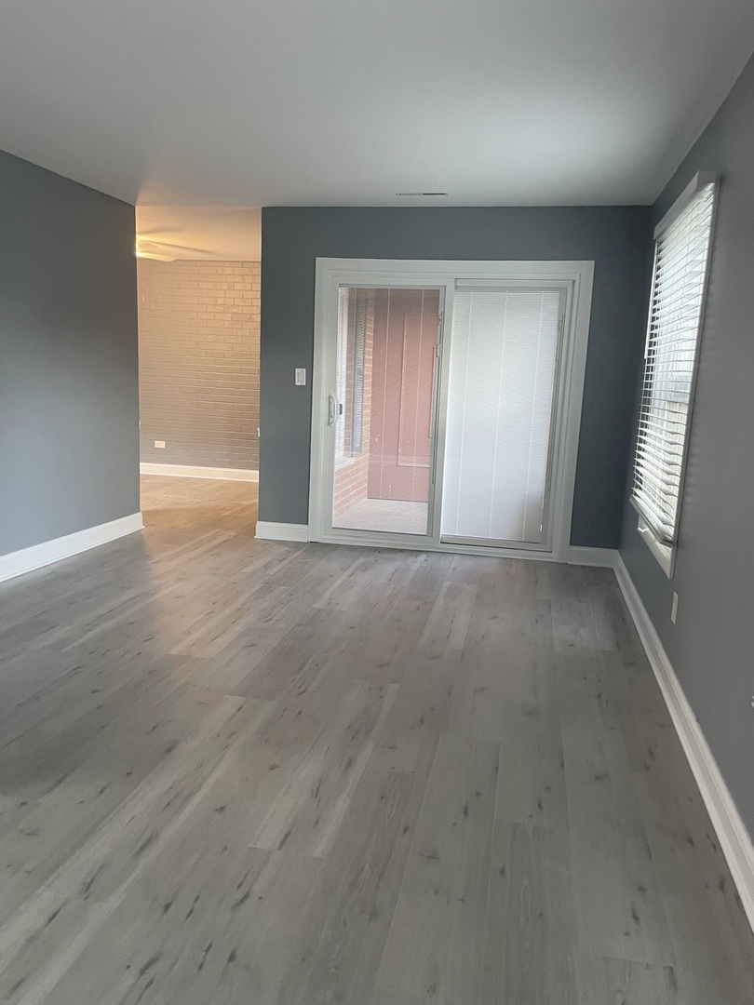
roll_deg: -1.8
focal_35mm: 26
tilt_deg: -8.5
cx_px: 377
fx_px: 755
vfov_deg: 67.3
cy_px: 502
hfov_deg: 53.1
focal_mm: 4.2
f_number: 1.6
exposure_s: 1/39
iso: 640
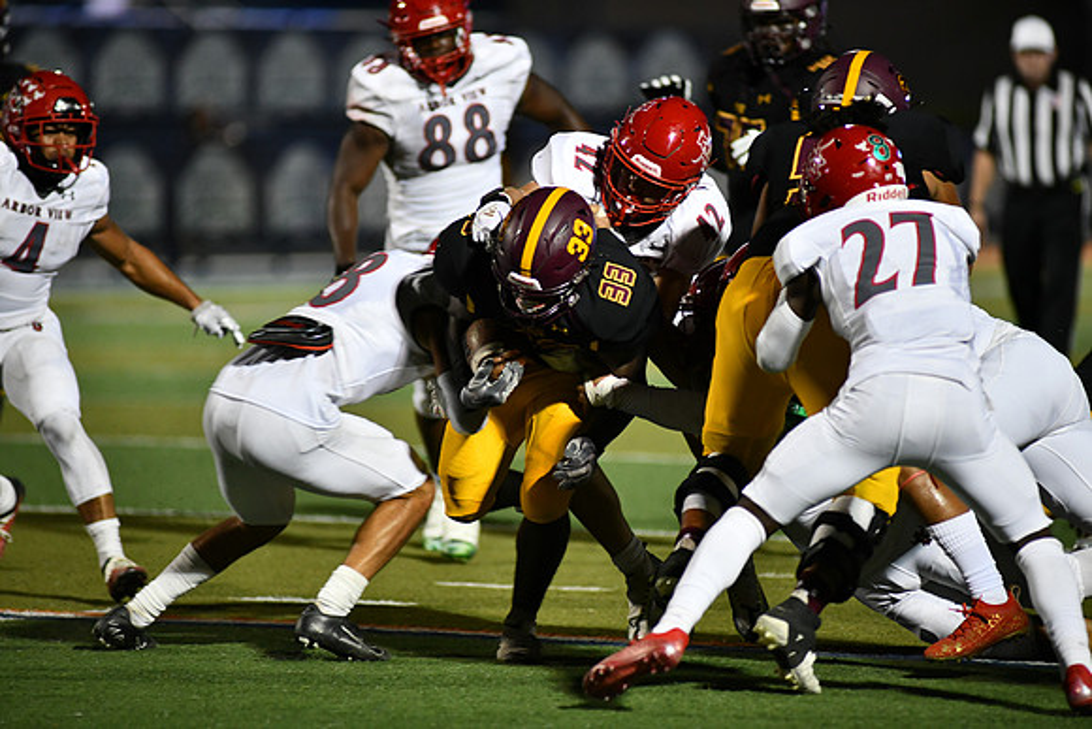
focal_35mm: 300
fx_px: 9102
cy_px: 364
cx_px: 546
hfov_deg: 6.9
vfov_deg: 4.6
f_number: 2.8
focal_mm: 300
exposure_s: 1/1000
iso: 2500
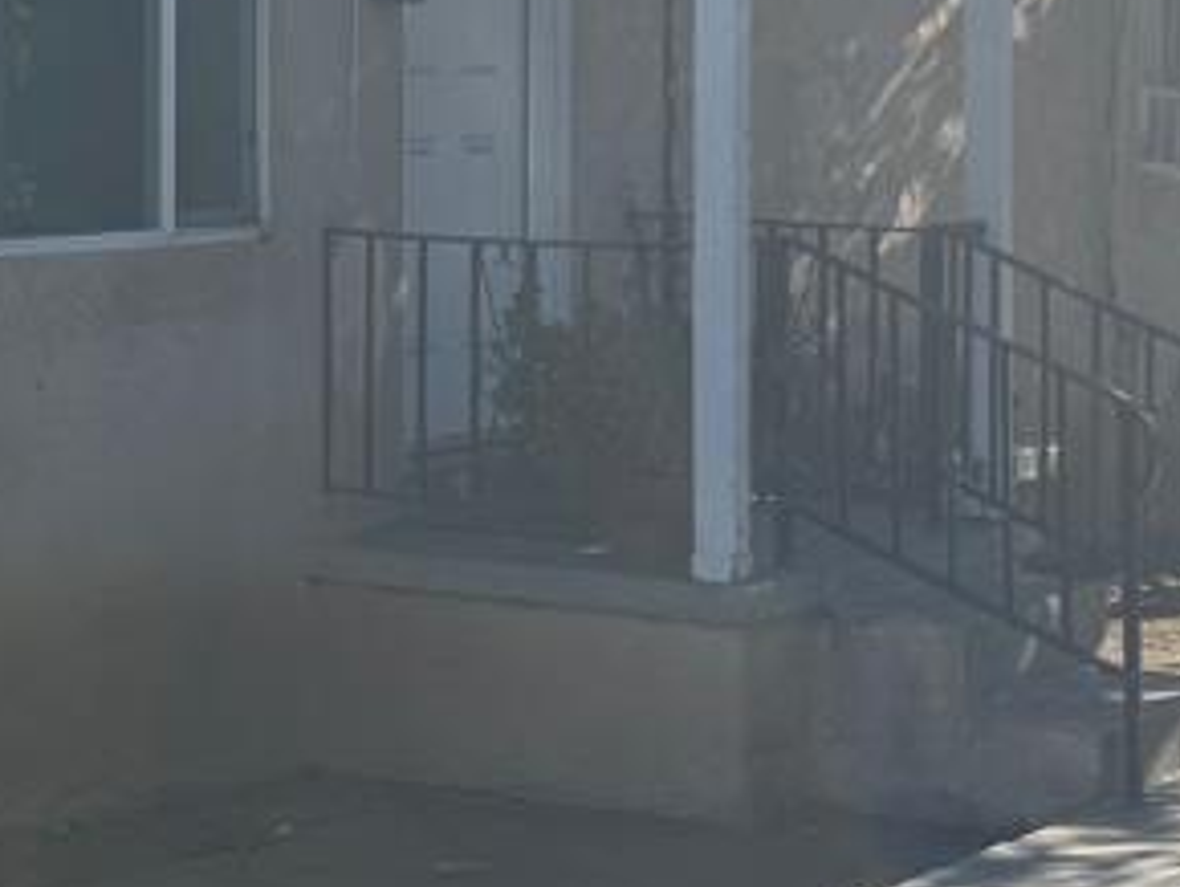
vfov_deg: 11.8
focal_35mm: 124
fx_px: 4230
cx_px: -427
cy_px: -55
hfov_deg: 15.0
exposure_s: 1/4762
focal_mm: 6.86
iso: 80
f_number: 1.78
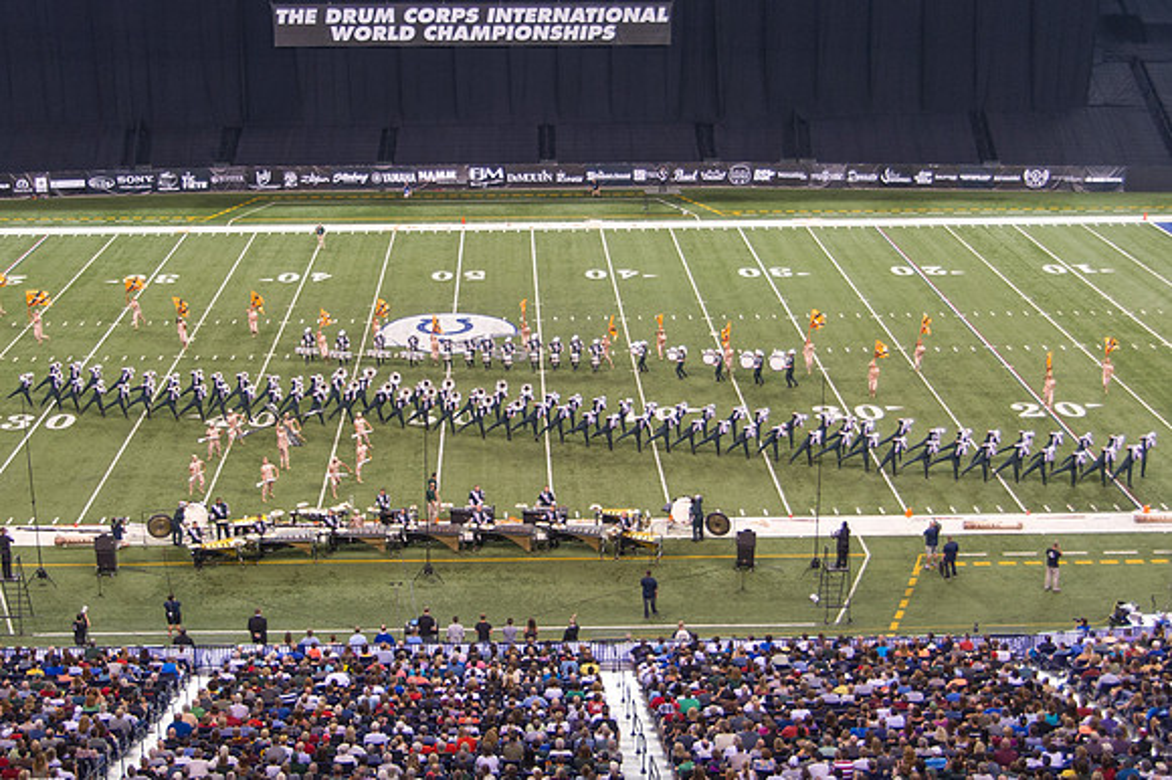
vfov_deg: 25.6
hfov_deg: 37.7
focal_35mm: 53
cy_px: 395
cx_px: 540
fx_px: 1714
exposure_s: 1/200
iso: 640
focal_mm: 32
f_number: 3.8
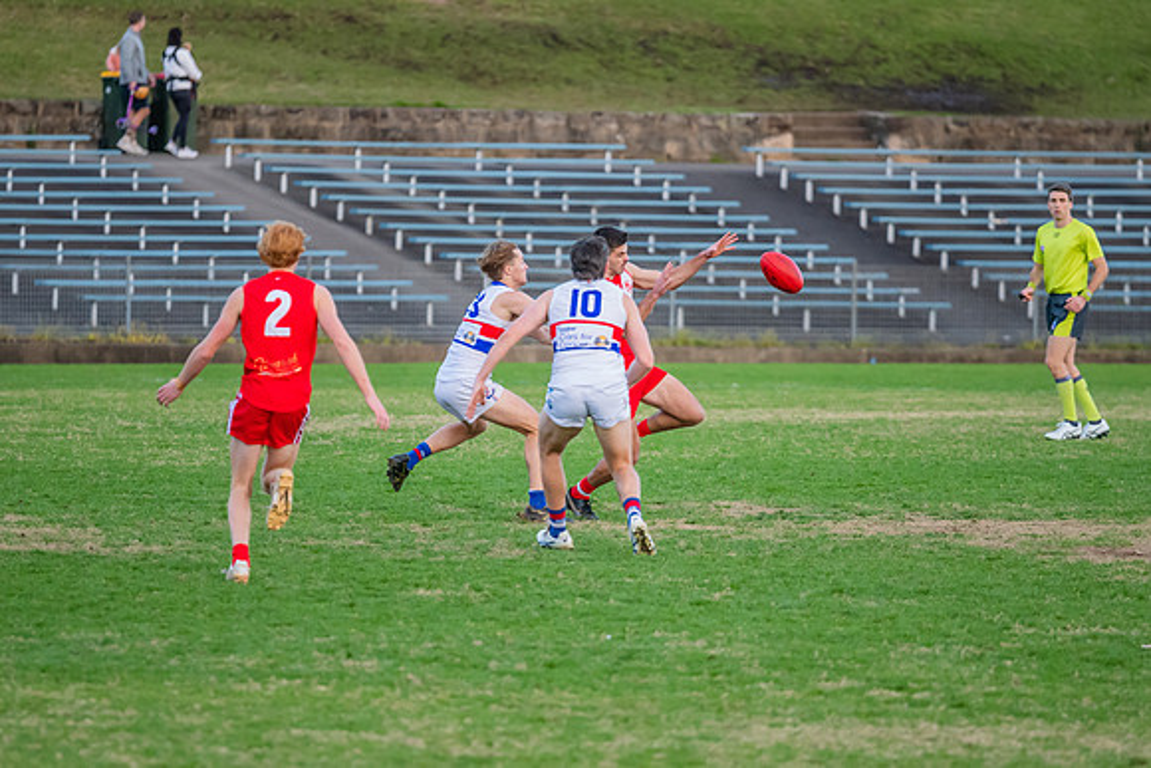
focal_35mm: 318
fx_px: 10155
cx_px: 571
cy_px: 359
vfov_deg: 4.3
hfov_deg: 6.5
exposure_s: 1/1600
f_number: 2.8
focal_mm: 200
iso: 1600
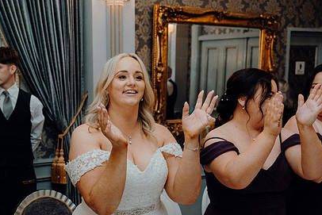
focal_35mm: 50
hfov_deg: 39.1
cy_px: 140
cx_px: 108
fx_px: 447
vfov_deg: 26.9
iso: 2500
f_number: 3.5
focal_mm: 35
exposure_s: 1/160
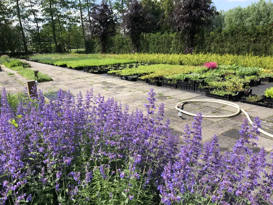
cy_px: 102
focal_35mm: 28
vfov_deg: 49.7
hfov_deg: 63.4
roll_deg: +2.1
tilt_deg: -14.5
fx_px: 221
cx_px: 136
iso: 20
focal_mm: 3.99
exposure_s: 1/827
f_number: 1.8
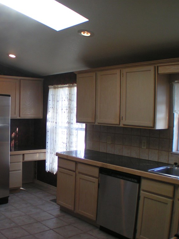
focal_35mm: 51
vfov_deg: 37.5
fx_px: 352
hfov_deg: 28.0
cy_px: 120
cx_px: 37
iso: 64
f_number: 2.8
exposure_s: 1/40
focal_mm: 5.8
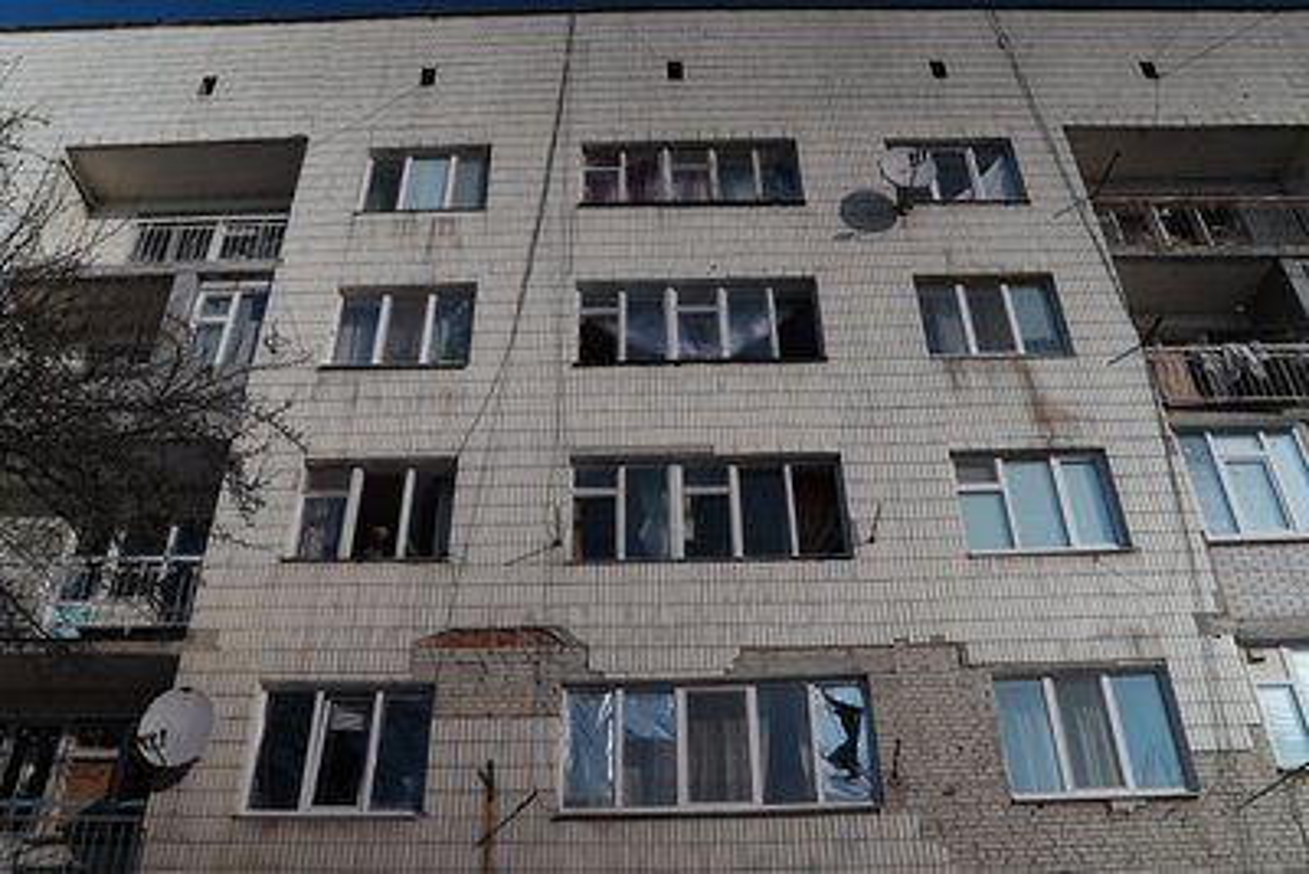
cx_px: 654
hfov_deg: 73.7
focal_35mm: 24
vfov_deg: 53.2
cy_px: 437
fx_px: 873
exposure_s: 1/100
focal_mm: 24
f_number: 2.8
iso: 80
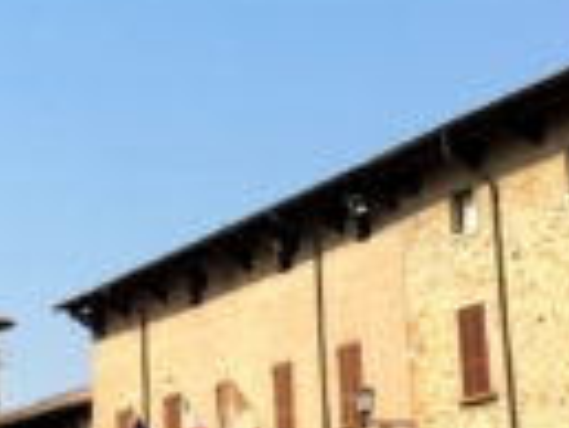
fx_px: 1662
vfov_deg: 14.7
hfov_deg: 19.3
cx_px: 141
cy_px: 221
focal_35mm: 101
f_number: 2.2
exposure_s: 1/1099
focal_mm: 4.15
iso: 25
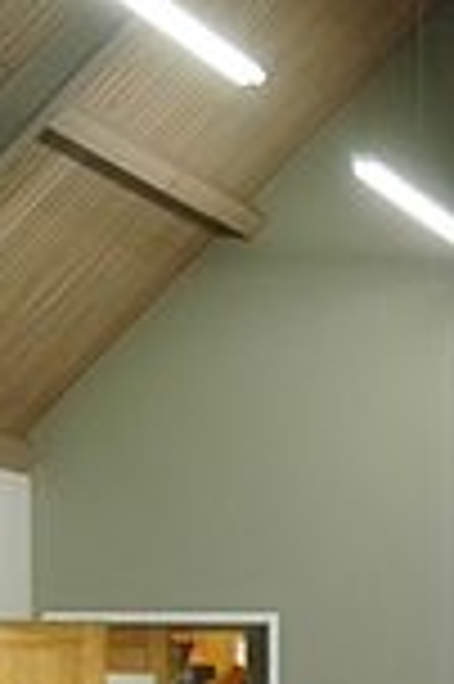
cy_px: 868
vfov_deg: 13.9
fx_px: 2692
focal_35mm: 142
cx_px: 890
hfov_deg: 9.1
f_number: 4.5
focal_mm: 18
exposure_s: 1/20
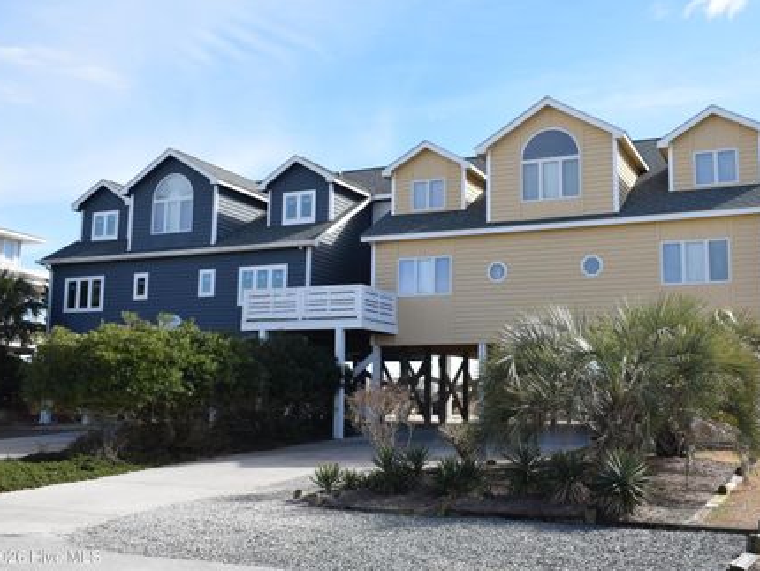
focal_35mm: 39
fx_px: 847
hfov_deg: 48.3
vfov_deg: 37.2
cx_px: 417
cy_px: 289
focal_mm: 23
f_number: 8
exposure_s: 1/200
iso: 100
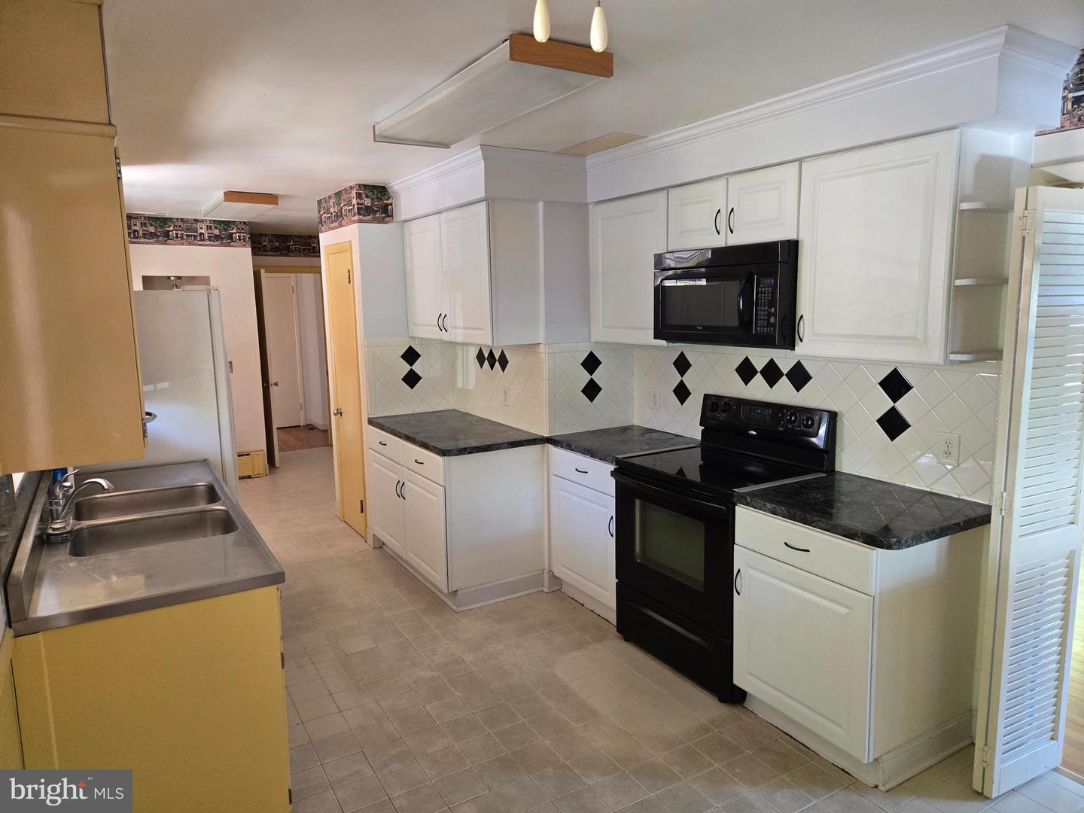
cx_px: 542
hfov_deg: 73.9
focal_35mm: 23
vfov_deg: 58.9
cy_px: 406
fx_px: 720
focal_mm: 5.4
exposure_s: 1/120
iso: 640
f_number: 1.8
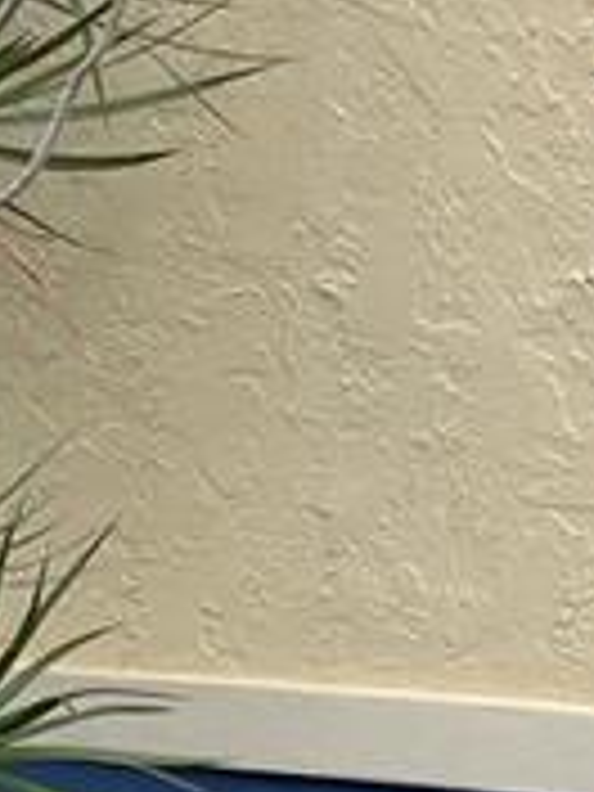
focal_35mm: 177
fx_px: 4050
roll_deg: -0.3
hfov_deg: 8.4
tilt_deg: +0.7
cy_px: 320
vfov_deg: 11.2
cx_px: 94
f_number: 1.6
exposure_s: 1/483
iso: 32
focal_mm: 4.2
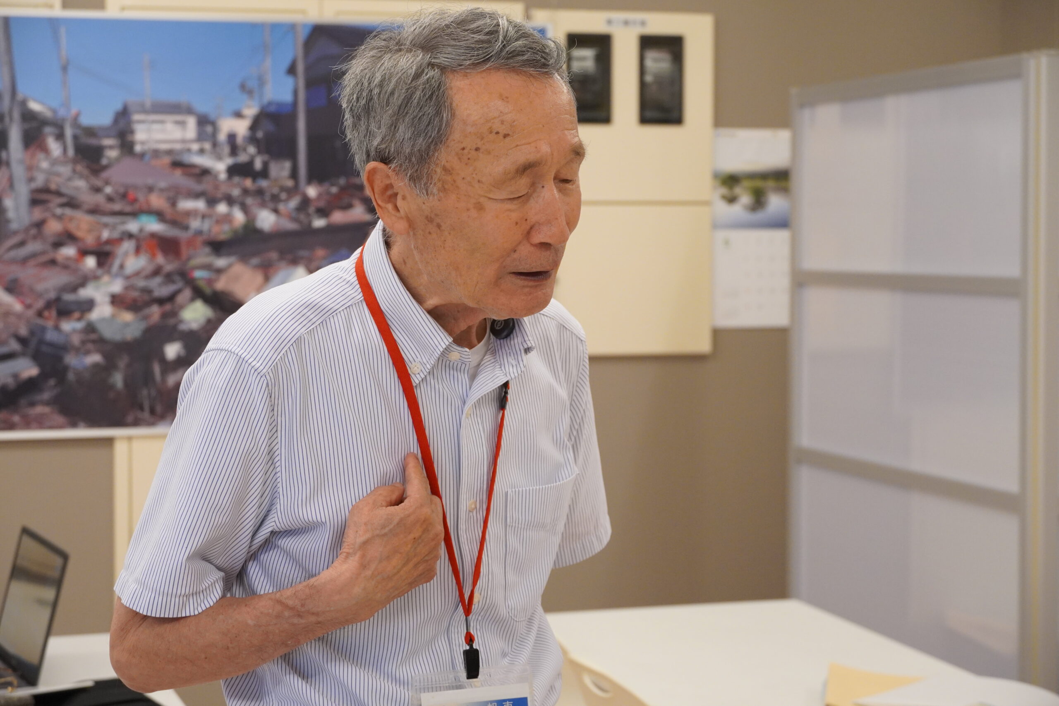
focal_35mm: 75
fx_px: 2206
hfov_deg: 27.0
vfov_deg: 18.2
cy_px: 353
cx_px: 530
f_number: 5
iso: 1600
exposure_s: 1/160
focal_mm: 50
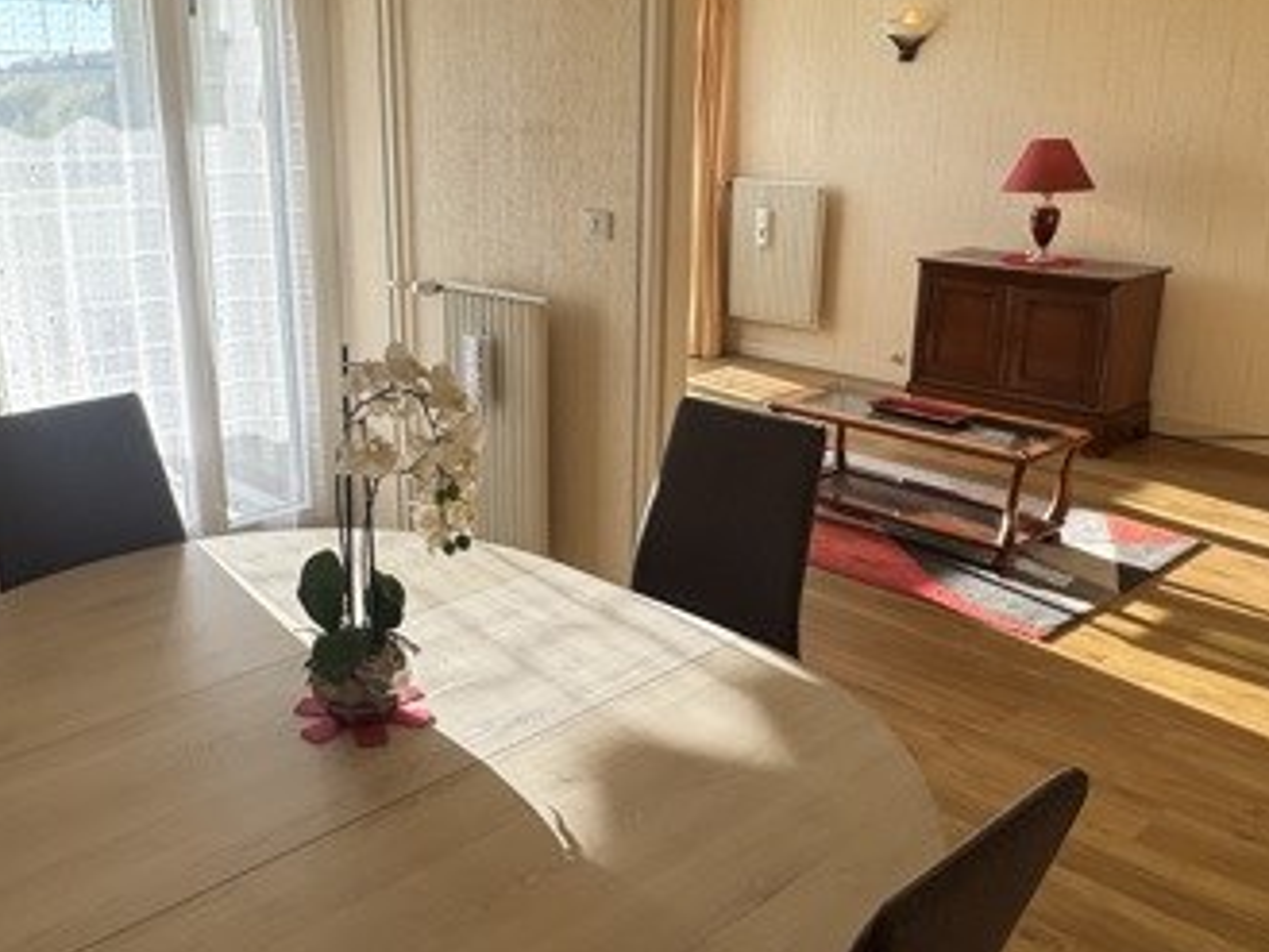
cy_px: 447
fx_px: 1247
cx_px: 552
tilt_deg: -16.1
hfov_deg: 53.8
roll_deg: +0.5
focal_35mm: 34
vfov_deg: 41.8
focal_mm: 2.22
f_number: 2.2
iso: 40
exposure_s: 1/240
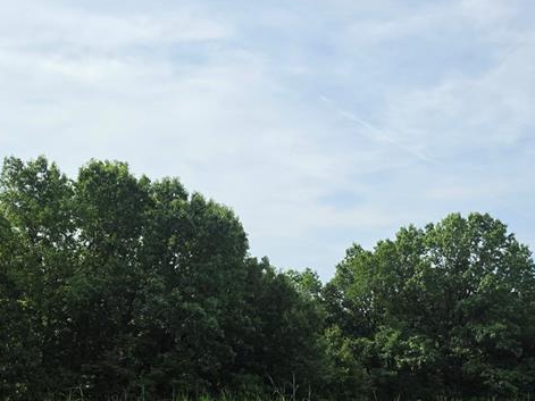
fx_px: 773
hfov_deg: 38.2
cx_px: 281
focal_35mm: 50
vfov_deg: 28.2
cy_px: 346
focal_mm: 6.5
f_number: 1.4
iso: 50
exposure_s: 1/7939
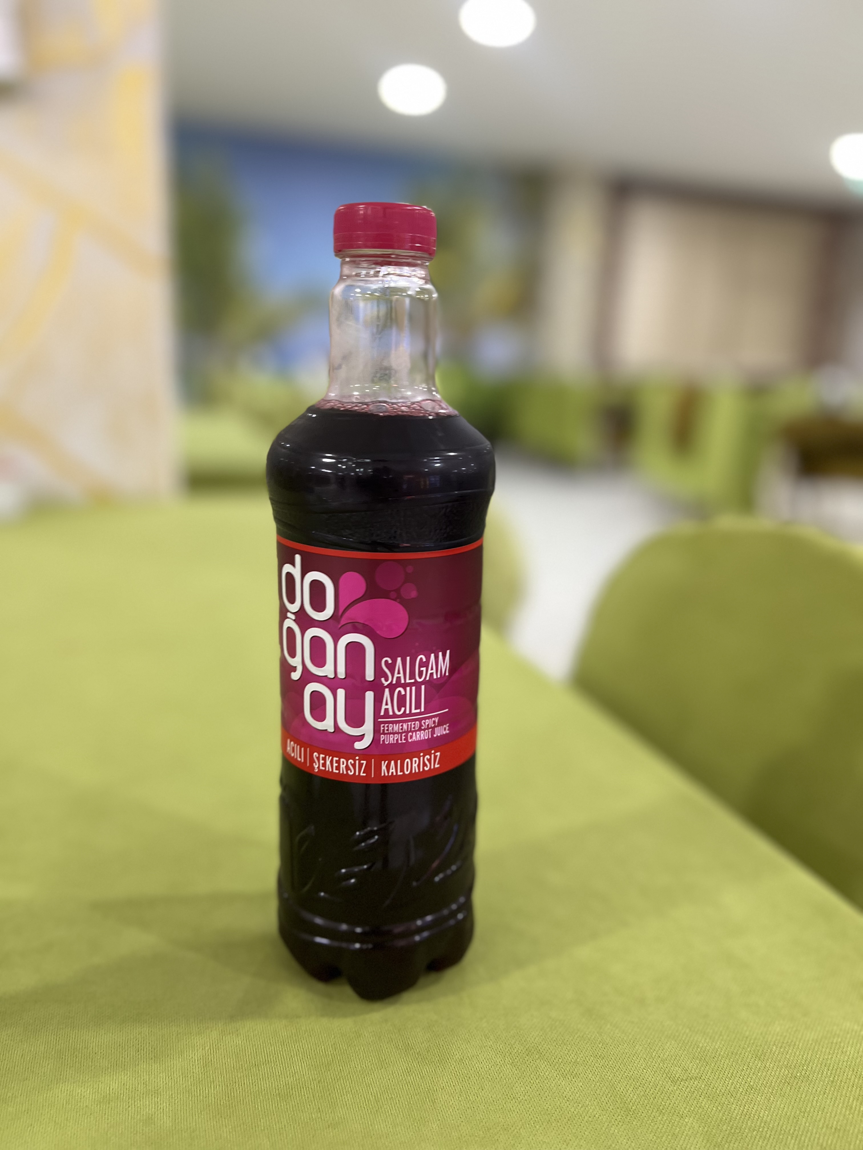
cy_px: 575
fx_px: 864
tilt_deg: -11.9
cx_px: 432
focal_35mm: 26
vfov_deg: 67.3
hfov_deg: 53.1
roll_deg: -1.9
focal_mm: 5.7
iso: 160
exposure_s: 1/50
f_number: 1.5
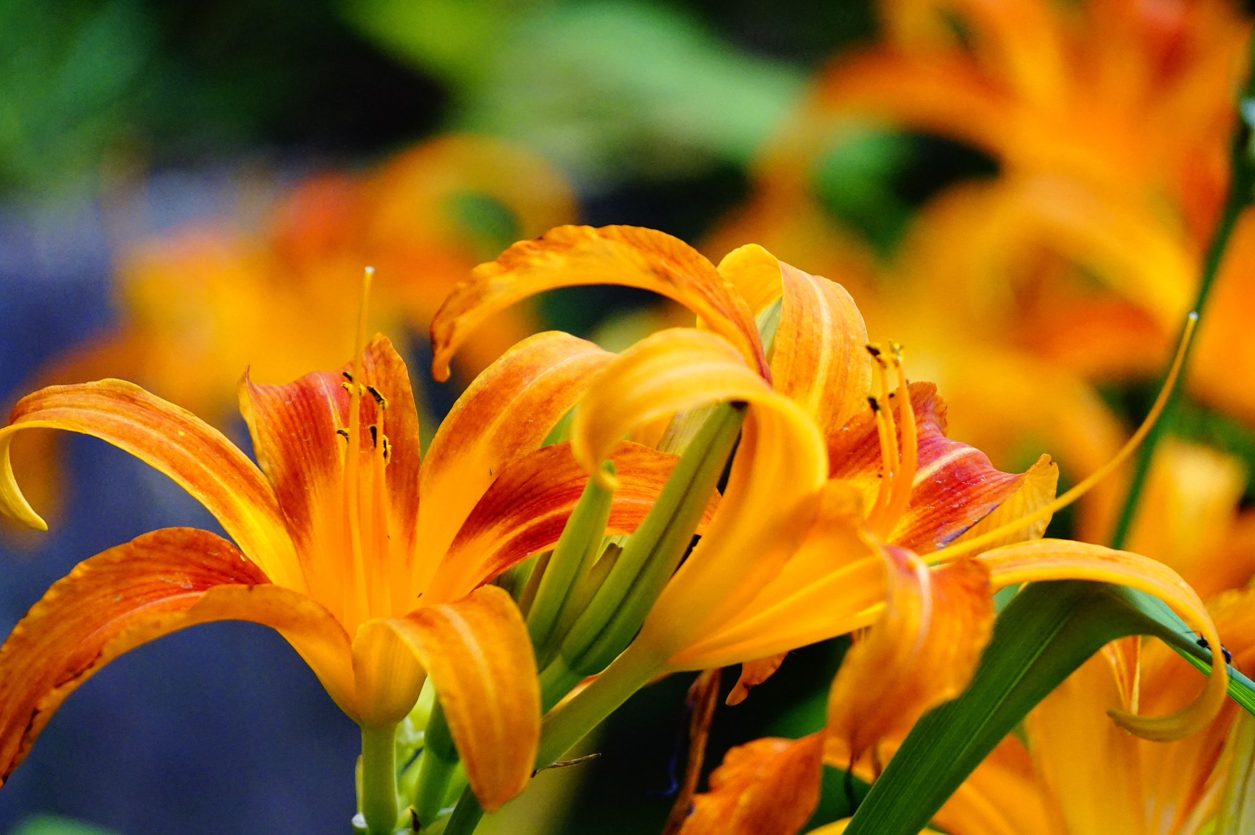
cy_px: 418
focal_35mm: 315
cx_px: 628
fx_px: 10975
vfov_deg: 4.4
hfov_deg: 6.5
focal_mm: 210
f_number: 6.3
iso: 2500
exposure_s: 1/400
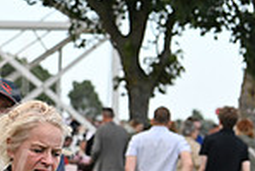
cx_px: -188
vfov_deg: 5.1
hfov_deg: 7.4
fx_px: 1931
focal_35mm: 272
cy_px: 83
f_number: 4.5
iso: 800
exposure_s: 1/2000
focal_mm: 70
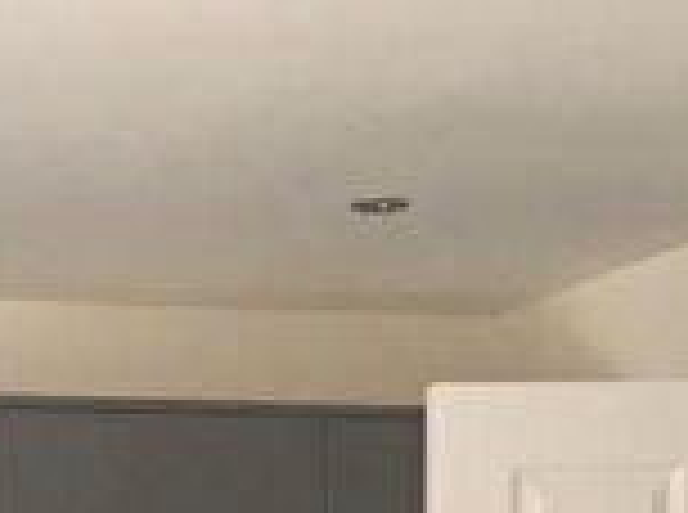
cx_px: -58
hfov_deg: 14.5
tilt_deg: -6.3
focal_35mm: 133
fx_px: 2637
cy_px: 1132
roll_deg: +0.1
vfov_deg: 10.0
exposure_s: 1/33
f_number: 2.2
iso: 32
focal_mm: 4.15
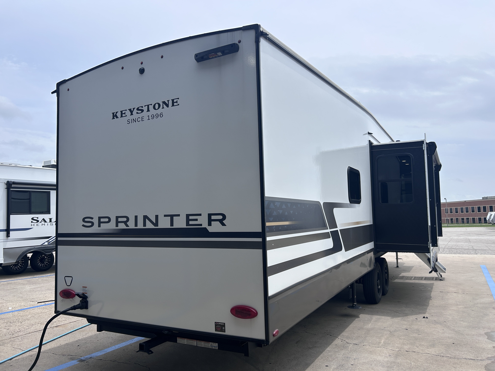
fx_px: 372
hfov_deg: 67.3
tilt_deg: +7.5
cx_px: 248
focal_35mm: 26
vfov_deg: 53.1
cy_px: 186
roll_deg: +0.7
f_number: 1.5
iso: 50
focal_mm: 5.7
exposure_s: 1/5882
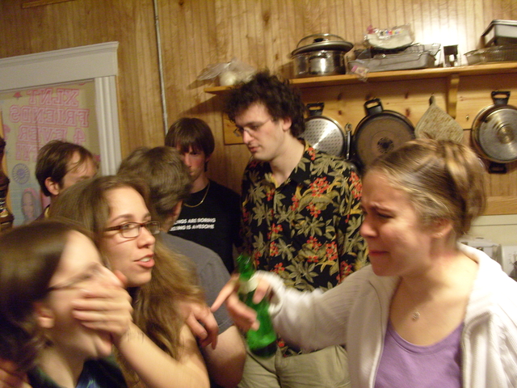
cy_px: 194
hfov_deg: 52.6
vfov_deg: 40.7
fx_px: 523
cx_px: 258
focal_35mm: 35
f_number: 3.7
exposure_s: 1/10
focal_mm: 7.8
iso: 400
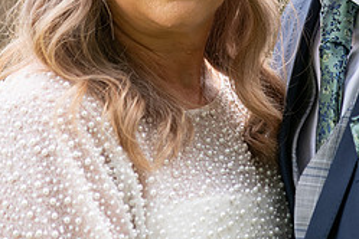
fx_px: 4637
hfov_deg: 4.4
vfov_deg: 3.0
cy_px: -2
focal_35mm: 465
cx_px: 241
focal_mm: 200
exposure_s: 1/400
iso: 200
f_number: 3.5
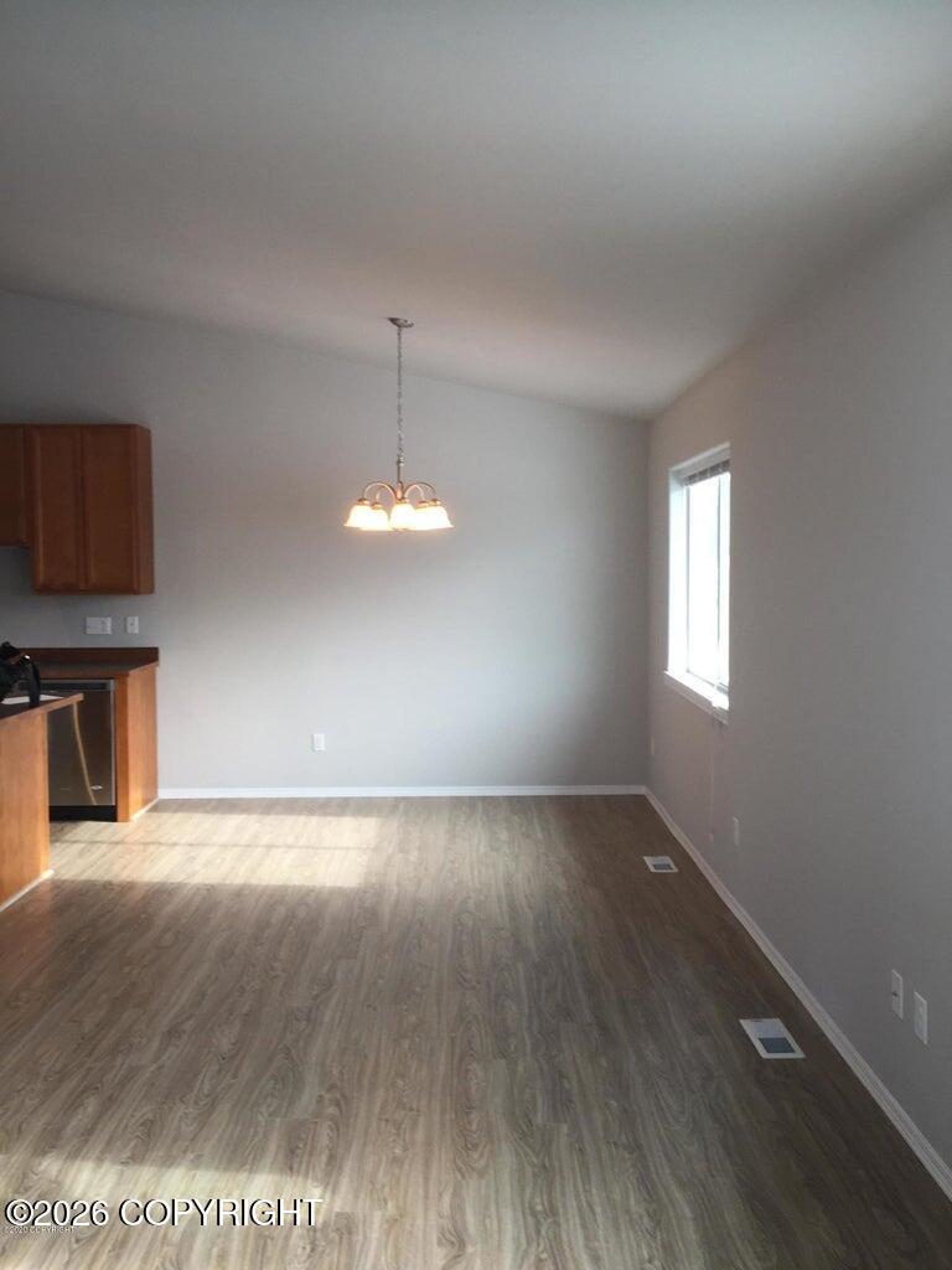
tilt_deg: -1.8
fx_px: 1063
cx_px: 476
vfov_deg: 61.7
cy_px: 635
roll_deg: -0.6
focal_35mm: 29
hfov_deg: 48.2
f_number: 2.2
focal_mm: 4.15
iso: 64
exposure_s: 1/120
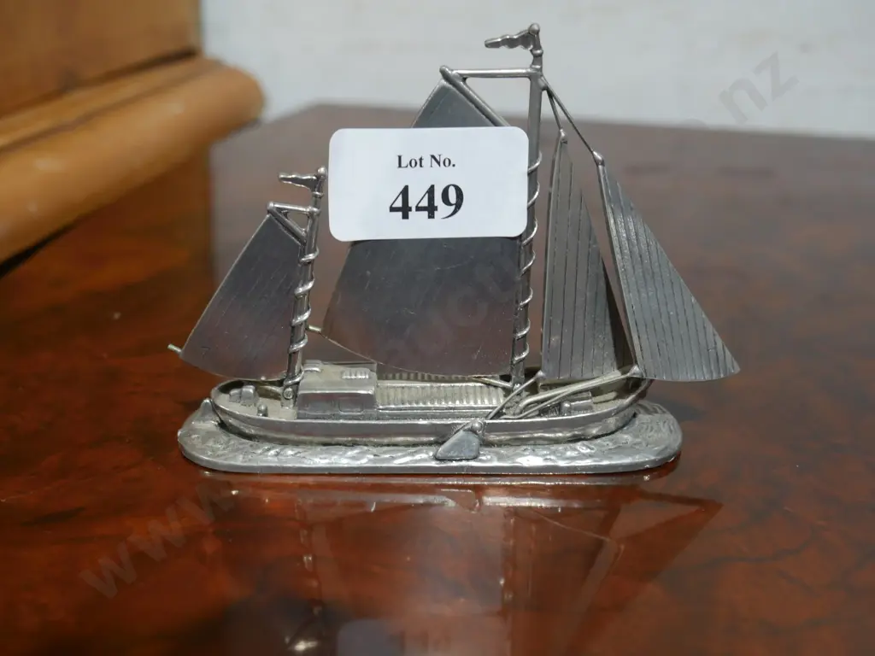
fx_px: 1163
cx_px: 438
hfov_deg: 41.2
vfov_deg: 31.5
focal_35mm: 46
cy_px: 328
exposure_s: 1/60
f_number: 5.1
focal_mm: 23
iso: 800
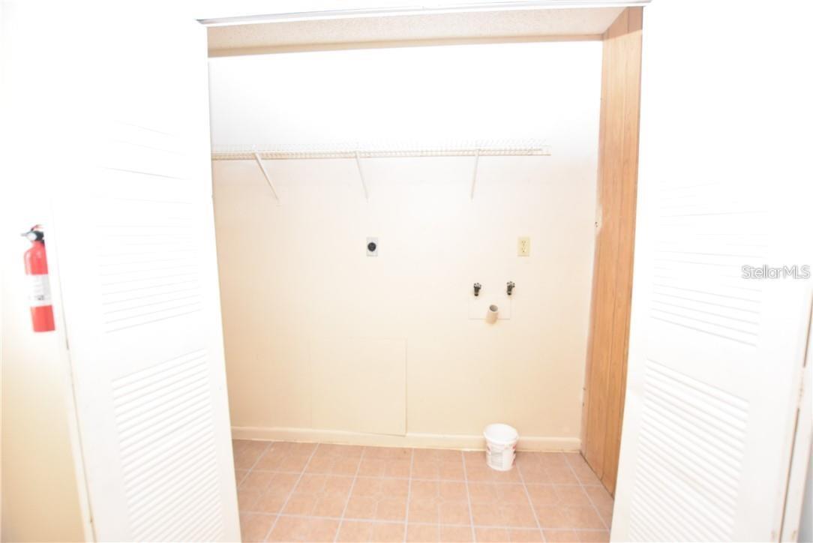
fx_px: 339
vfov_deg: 77.4
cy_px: 272
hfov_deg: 100.4
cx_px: 406
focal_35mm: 15
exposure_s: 1/60
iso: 2500
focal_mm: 10
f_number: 4
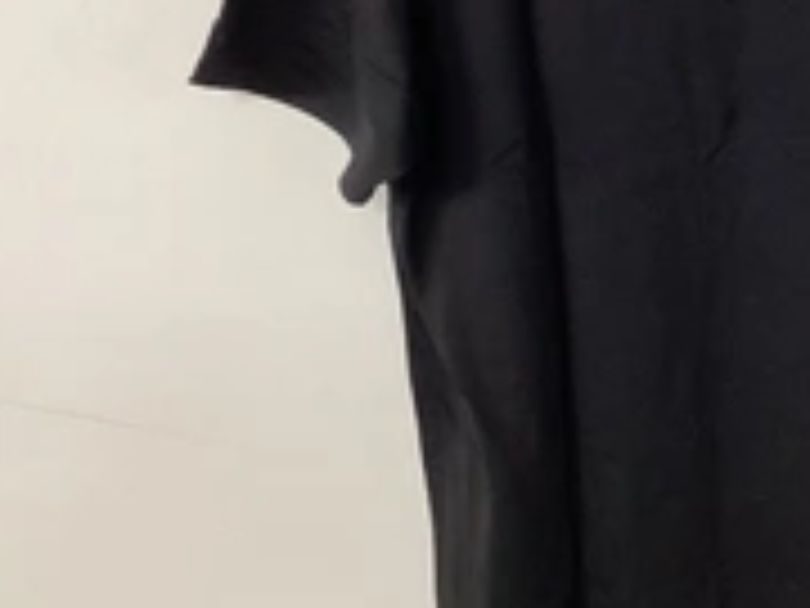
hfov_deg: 27.2
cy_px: 99
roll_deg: +0.7
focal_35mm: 69
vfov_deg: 21.0
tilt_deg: -14.4
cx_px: 724
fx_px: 1615
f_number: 2.4
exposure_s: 1/60
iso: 250
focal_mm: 3.3
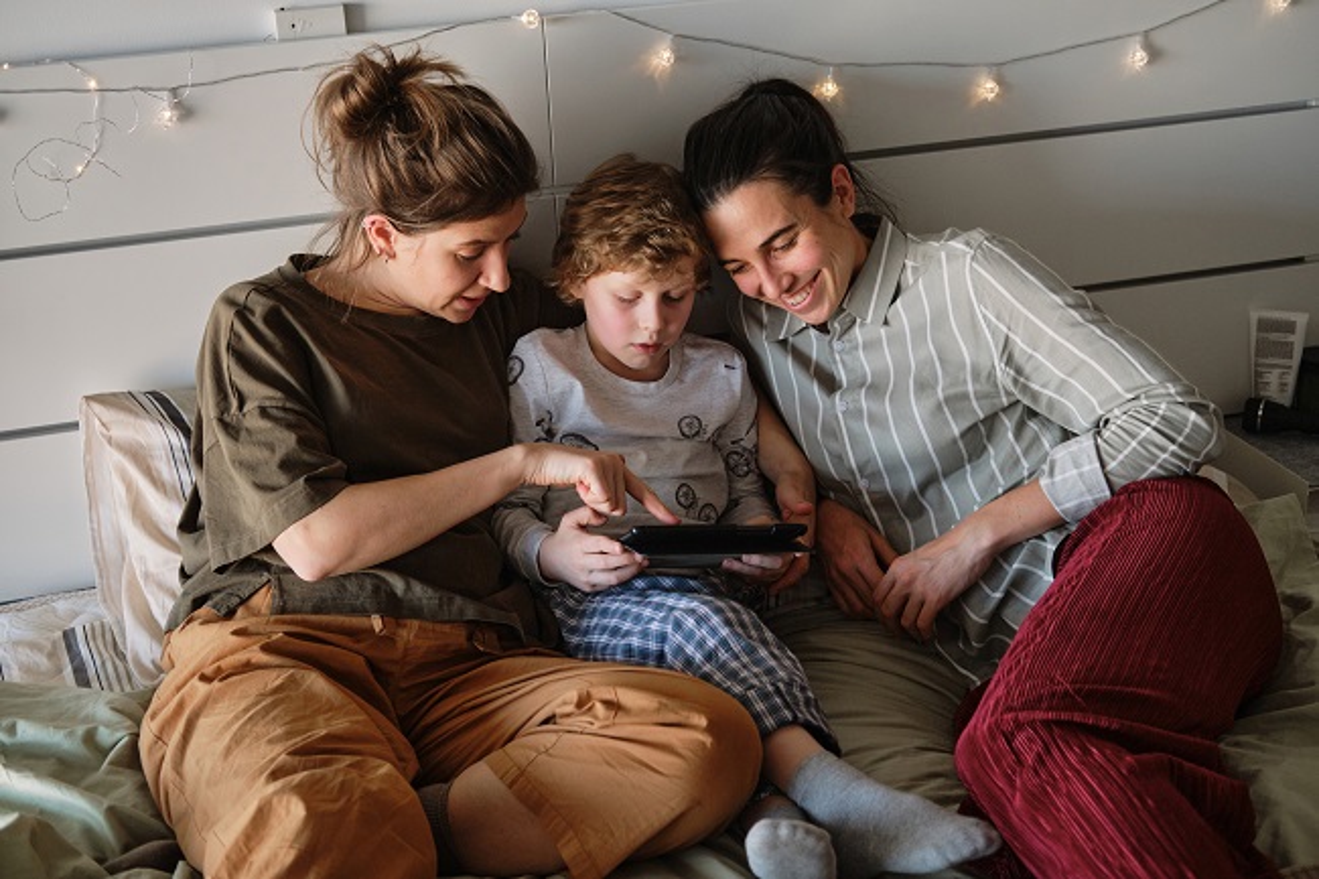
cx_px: 660
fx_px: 1941
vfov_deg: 25.5
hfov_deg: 37.5
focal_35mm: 53
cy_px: 440
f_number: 3.2
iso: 640
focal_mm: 35
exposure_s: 1/250
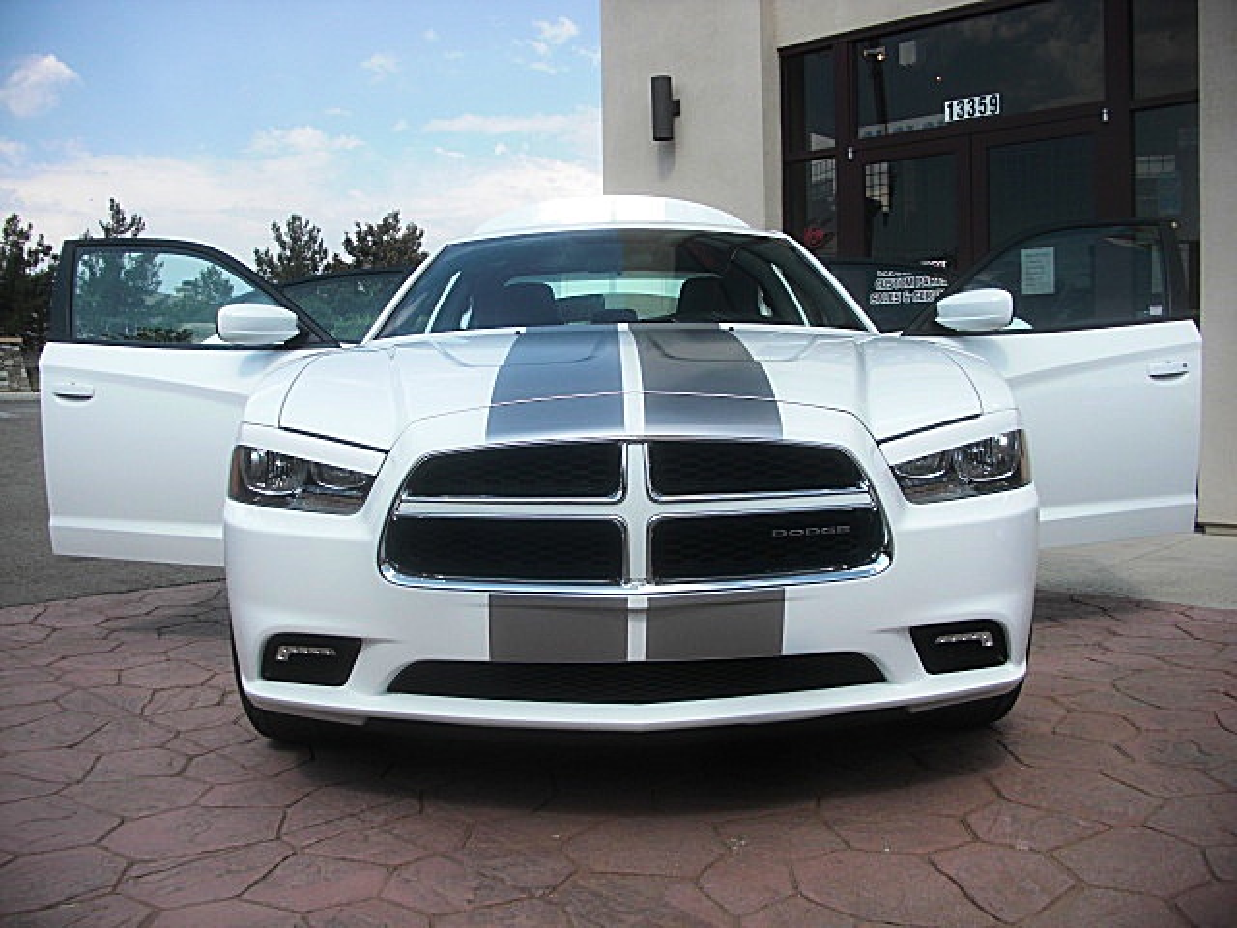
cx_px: 618
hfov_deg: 51.4
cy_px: 464
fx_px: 1286
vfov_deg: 39.7
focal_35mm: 36
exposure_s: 1/800
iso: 50
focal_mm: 6.3
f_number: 2.8
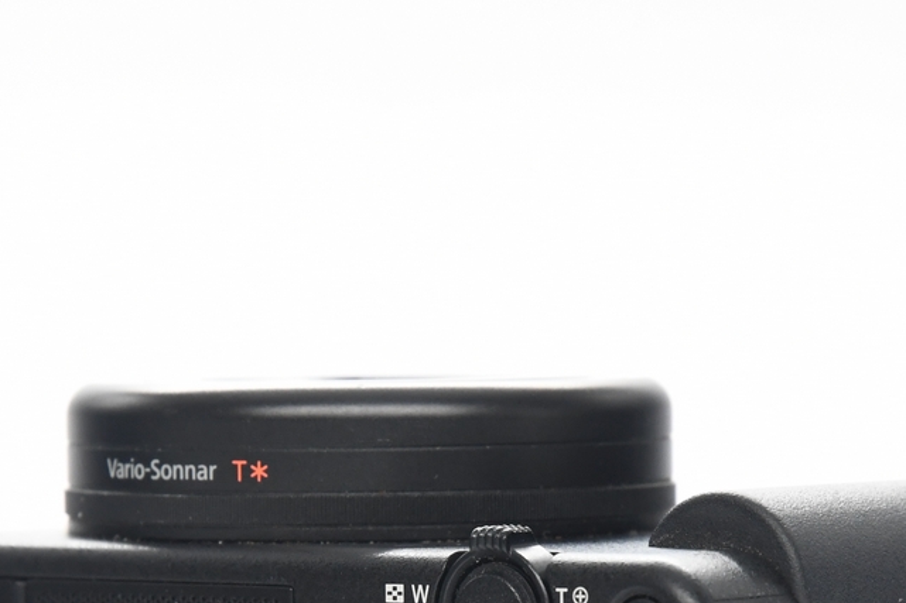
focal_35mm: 281
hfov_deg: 7.3
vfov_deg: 4.9
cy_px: 647
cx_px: 471
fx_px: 7070
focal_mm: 80
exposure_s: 1/100
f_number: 7.1
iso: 1600
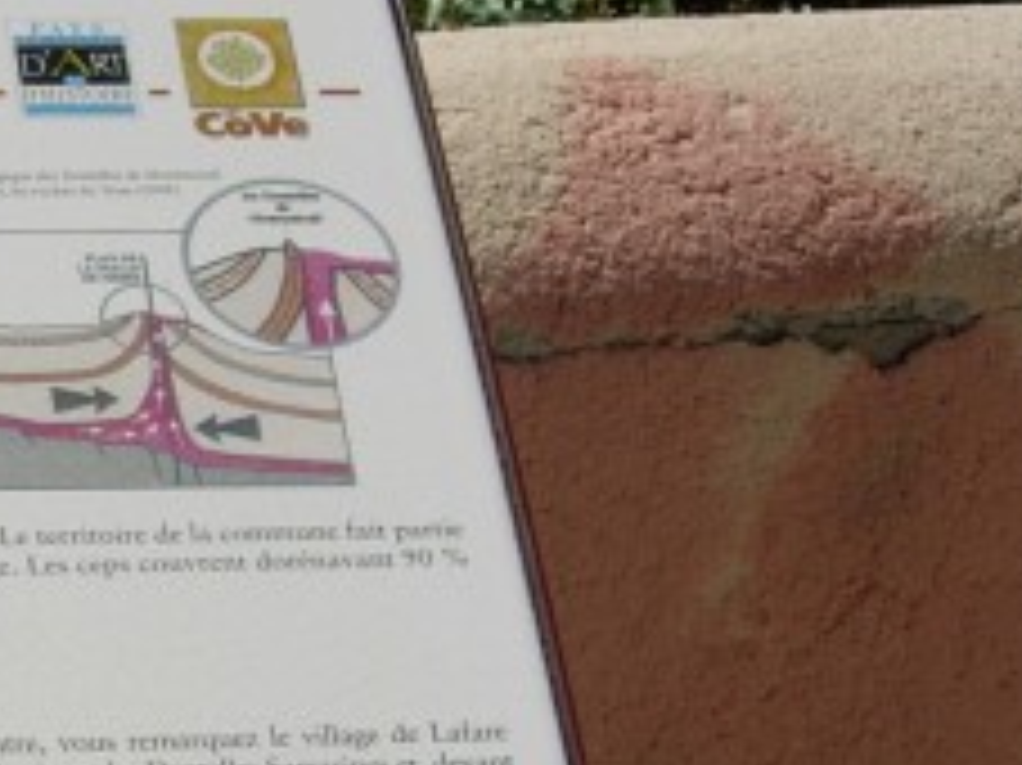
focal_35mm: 107
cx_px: -351
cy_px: 634
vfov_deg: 13.7
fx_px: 3157
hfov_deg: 17.2
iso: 64
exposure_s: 1/1328
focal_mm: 7.8
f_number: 4.8
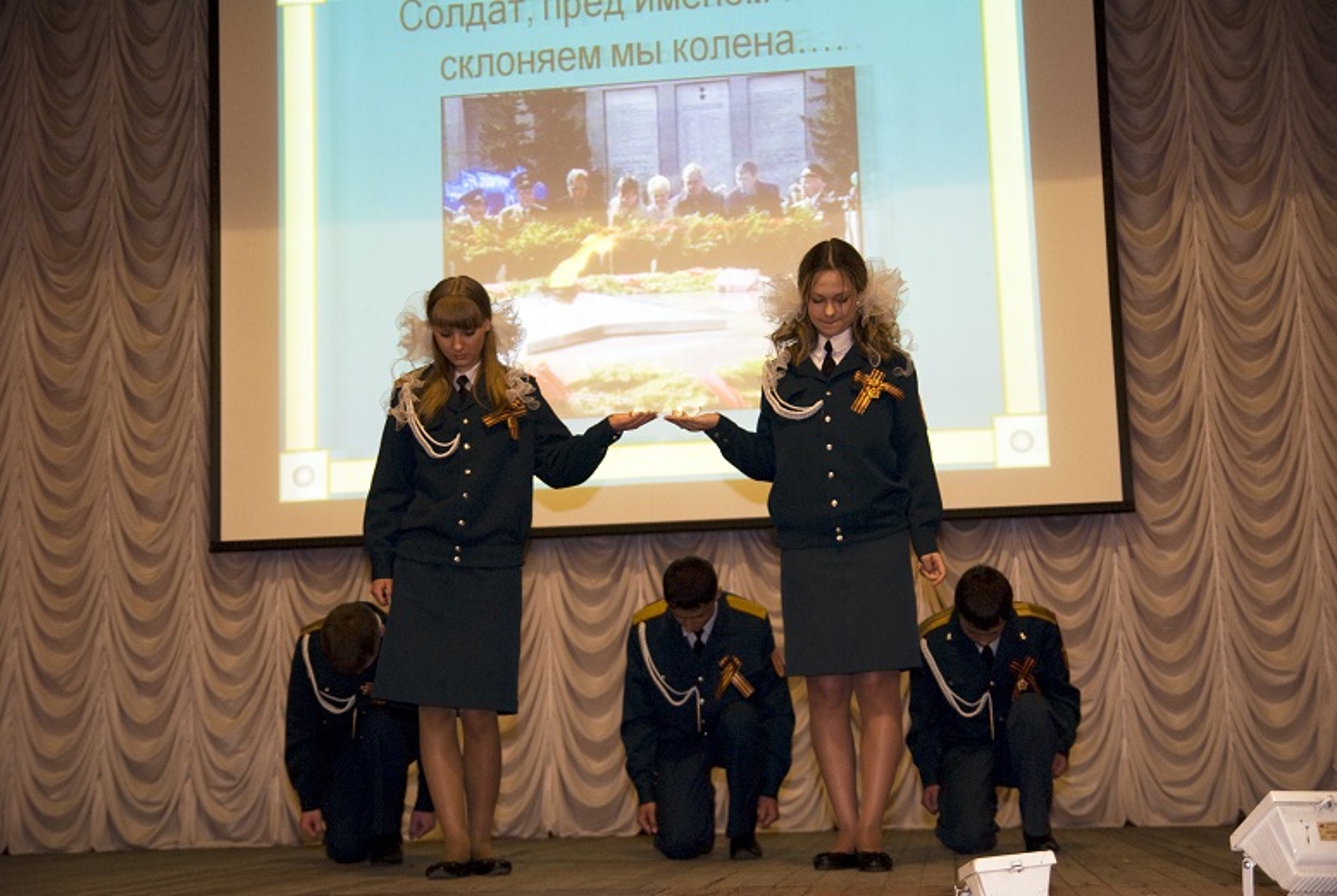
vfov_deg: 25.1
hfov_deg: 36.8
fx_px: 2009
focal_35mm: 54
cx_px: 668
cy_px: 448
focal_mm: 36
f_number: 2.8
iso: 450
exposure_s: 1/30
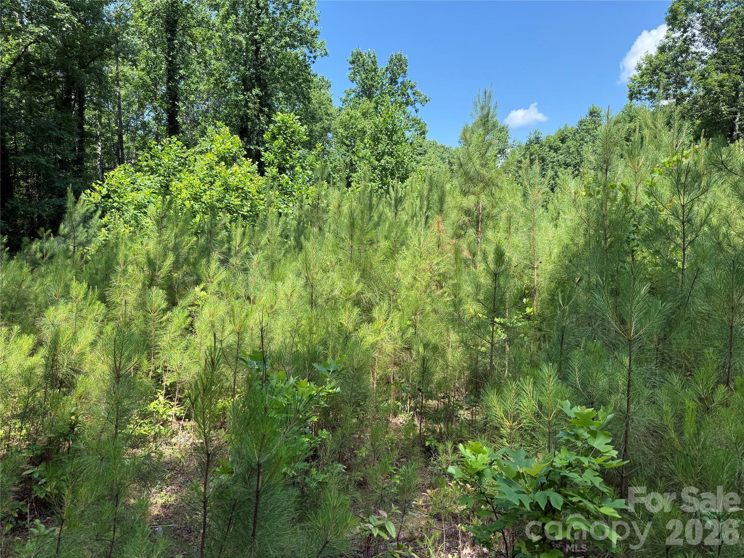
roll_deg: -0.4
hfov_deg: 71.6
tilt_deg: -5.4
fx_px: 516
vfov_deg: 56.8
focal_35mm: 24
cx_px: 372
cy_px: 279
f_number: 1.78
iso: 100
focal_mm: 6.76
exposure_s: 1/1410
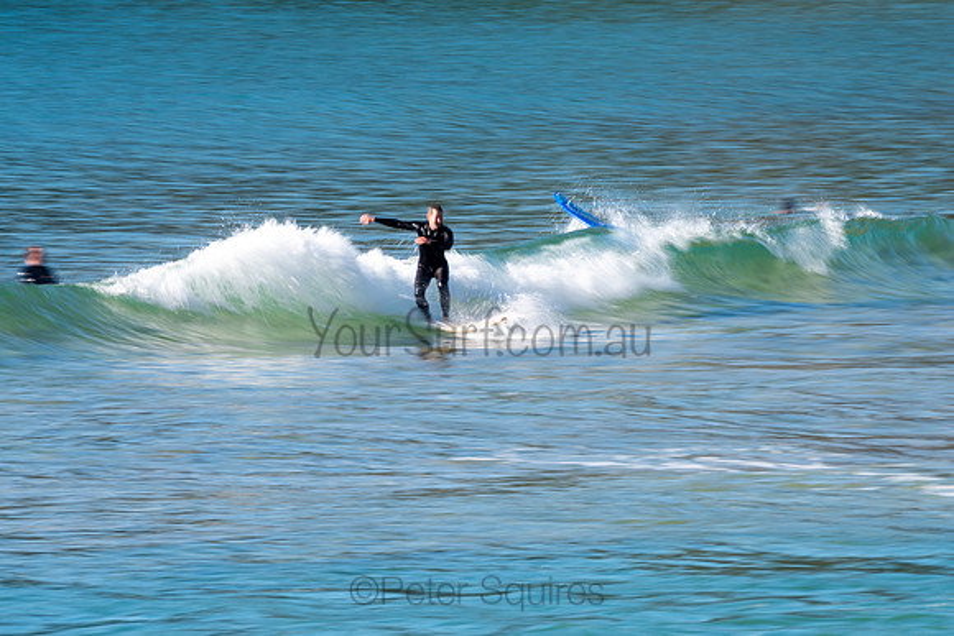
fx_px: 15865
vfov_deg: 2.3
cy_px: 311
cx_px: 488
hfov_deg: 3.4
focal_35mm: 599
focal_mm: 500
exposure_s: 1/20
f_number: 14
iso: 31
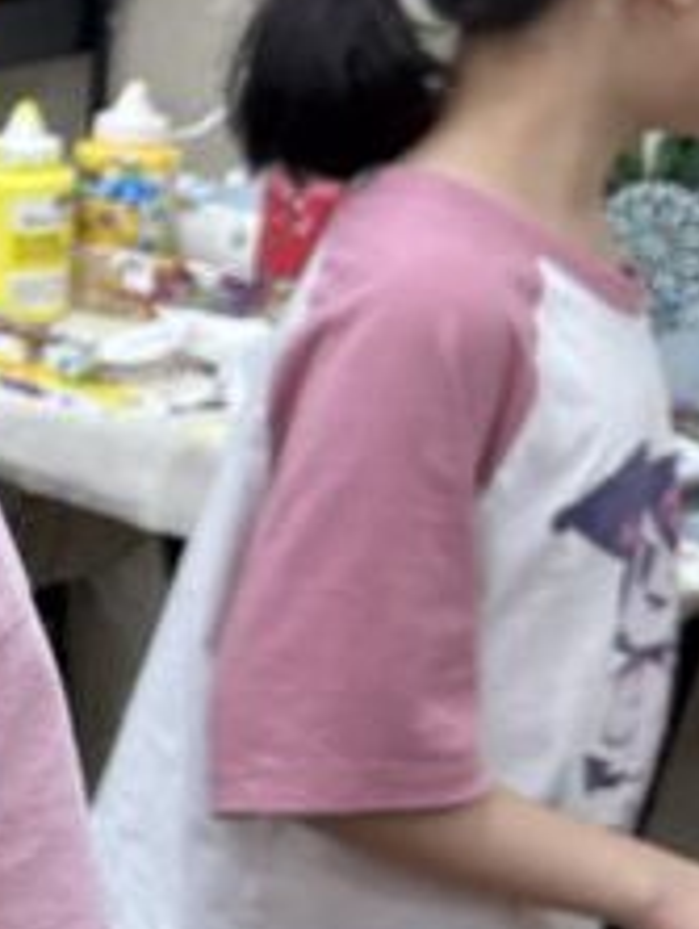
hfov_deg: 12.3
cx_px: -636
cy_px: 439
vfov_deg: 18.2
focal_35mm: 108
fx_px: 2902
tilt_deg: -18.0
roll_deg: +0.4
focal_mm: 6.86
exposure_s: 1/100
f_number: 1.78
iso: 64
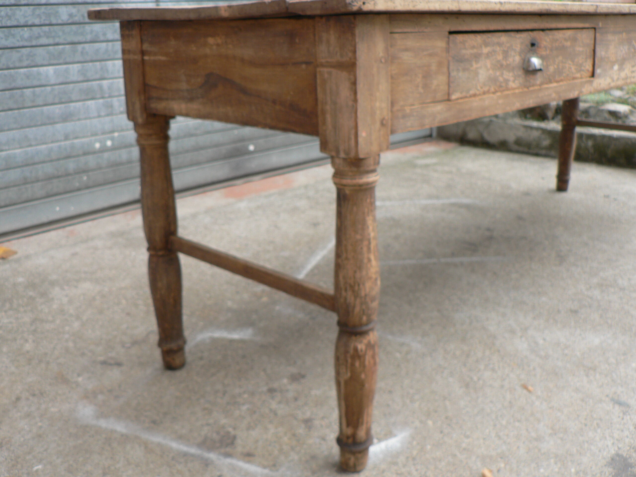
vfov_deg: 39.7
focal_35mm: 36
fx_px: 661
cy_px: 238
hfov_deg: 51.4
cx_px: 318
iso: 80
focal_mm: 6
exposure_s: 1/60
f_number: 2.8
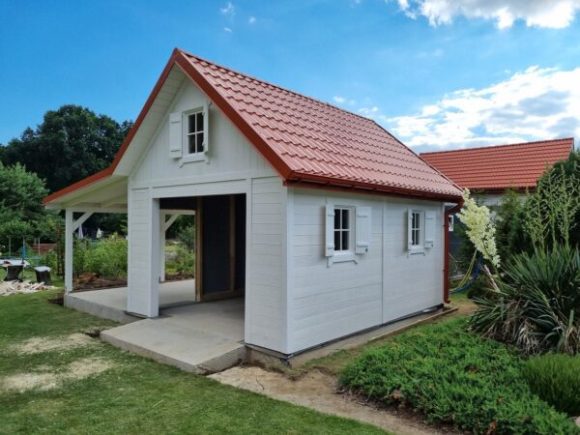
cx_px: 290
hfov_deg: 67.3
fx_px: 436
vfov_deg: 53.1
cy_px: 218
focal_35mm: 26
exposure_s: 1/2248
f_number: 1.8
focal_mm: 5.4
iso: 50
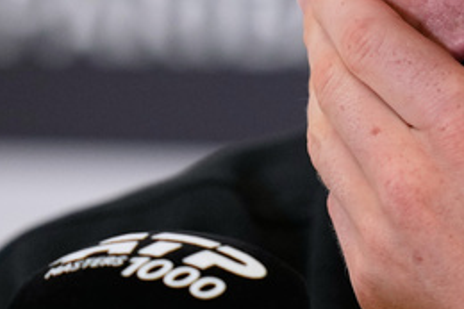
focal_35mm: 1577
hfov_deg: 1.3
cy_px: 95
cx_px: 407
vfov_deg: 0.9
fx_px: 20312
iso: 2000
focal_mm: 400
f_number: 2.8
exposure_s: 1/400
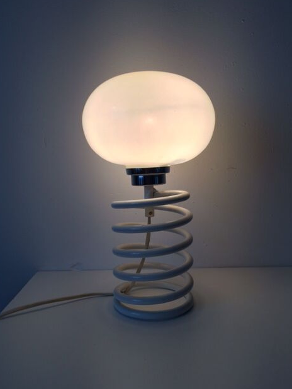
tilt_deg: -8.3
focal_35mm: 30
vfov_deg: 60.0
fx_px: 338
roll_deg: +1.9
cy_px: 193
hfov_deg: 46.8
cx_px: 143
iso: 32
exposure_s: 1/143
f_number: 2.2
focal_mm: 4.15
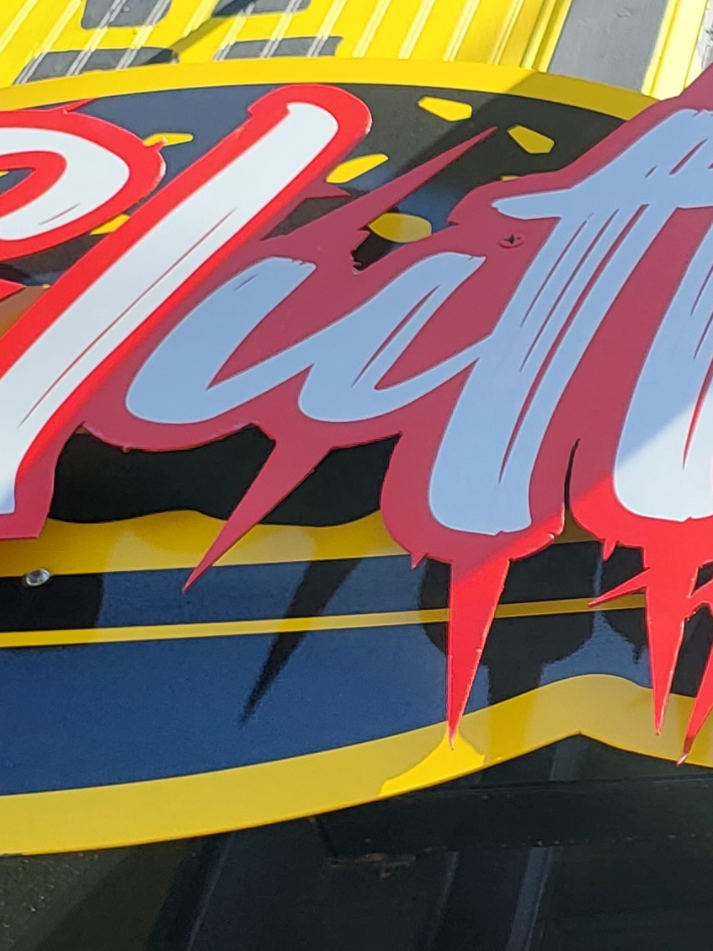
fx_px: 2334
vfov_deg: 23.0
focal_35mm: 85
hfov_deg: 15.3
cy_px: 440
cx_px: 1241
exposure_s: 1/1105
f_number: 1.8
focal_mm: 5
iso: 40
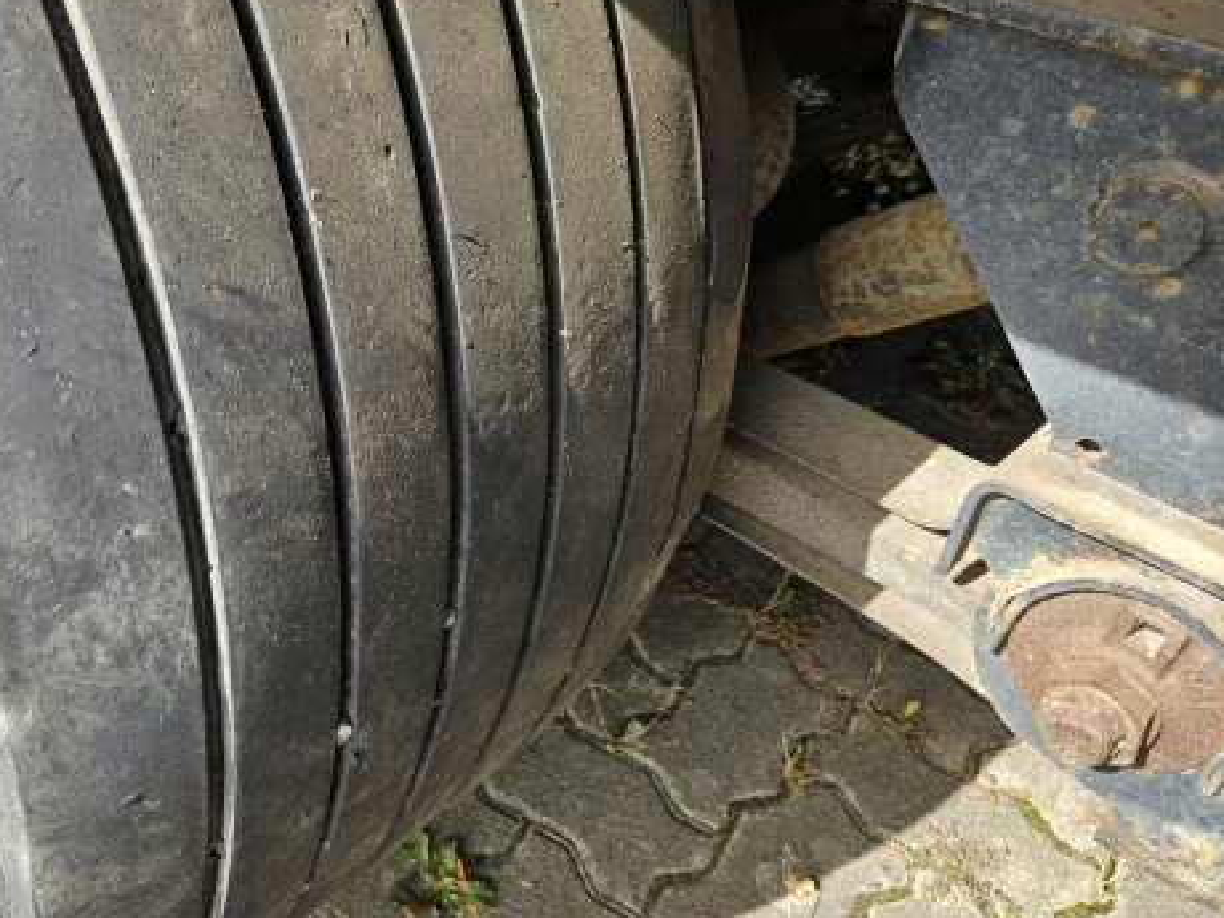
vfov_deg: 44.1
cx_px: 394
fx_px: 1131
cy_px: 434
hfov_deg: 55.5
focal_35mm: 32
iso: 25
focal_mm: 5.4
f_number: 1.8
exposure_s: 1/210
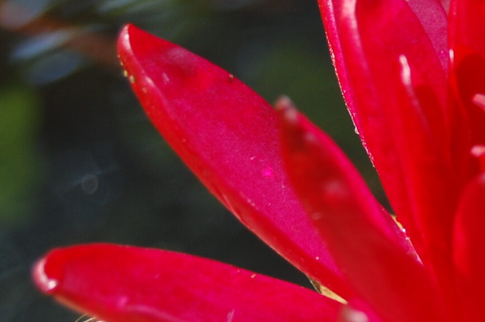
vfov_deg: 6.4
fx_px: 2867
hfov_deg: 9.5
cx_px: 614
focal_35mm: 213
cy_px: 184
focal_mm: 48
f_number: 5.6
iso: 250
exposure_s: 1/125
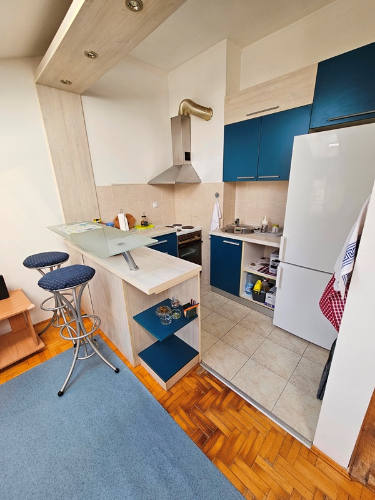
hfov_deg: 89.9
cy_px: 250
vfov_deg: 106.2
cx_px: 188
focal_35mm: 13
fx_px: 188
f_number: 2.2
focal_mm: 2.2
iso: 50
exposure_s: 1/111
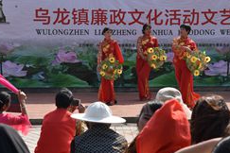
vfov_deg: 9.5
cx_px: 159
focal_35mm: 145
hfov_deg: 14.1
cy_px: 82
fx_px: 926
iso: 200
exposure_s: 1/400
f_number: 9
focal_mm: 78
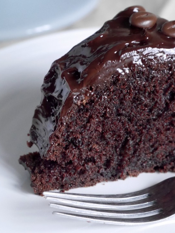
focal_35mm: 87
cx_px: 114
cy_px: 115
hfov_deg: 16.9
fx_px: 586
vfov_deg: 22.5
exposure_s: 1/30
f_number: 5.4
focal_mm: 31
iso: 3200
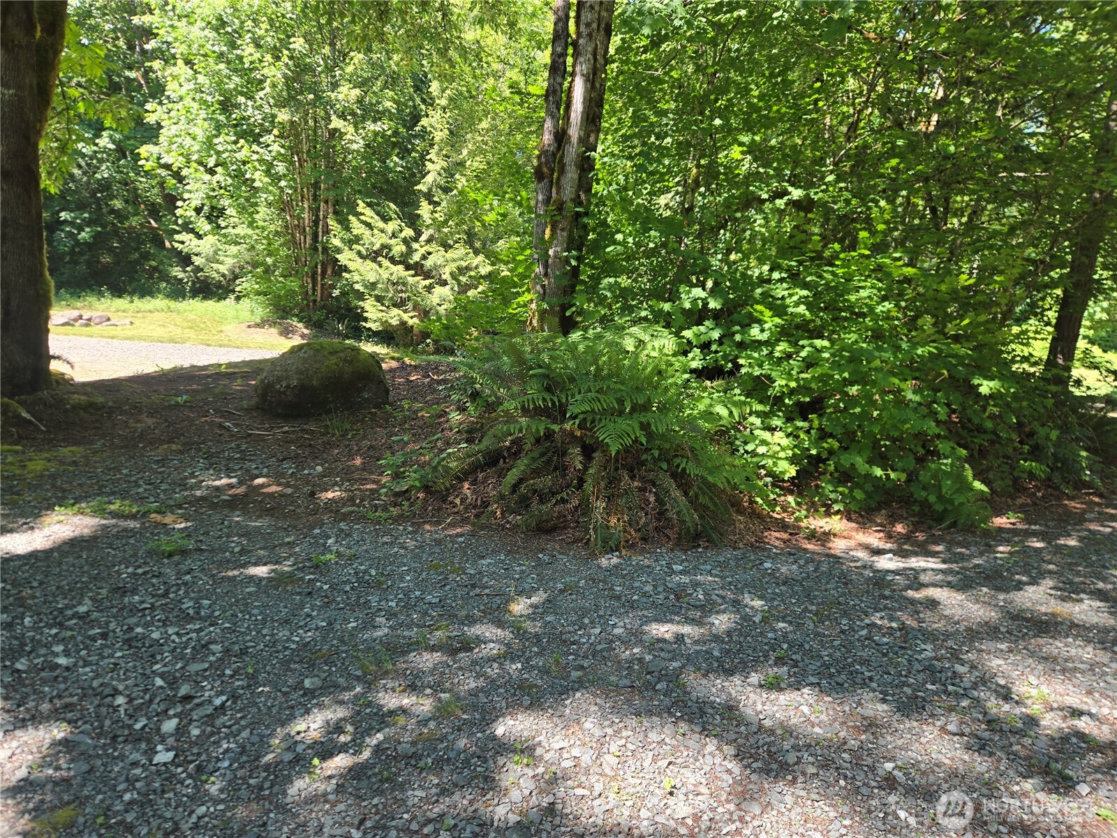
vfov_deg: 58.9
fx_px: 742
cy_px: 419
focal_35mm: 23
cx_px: 558
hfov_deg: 73.9
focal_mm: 5.4
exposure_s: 1/180
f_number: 1.8
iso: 25
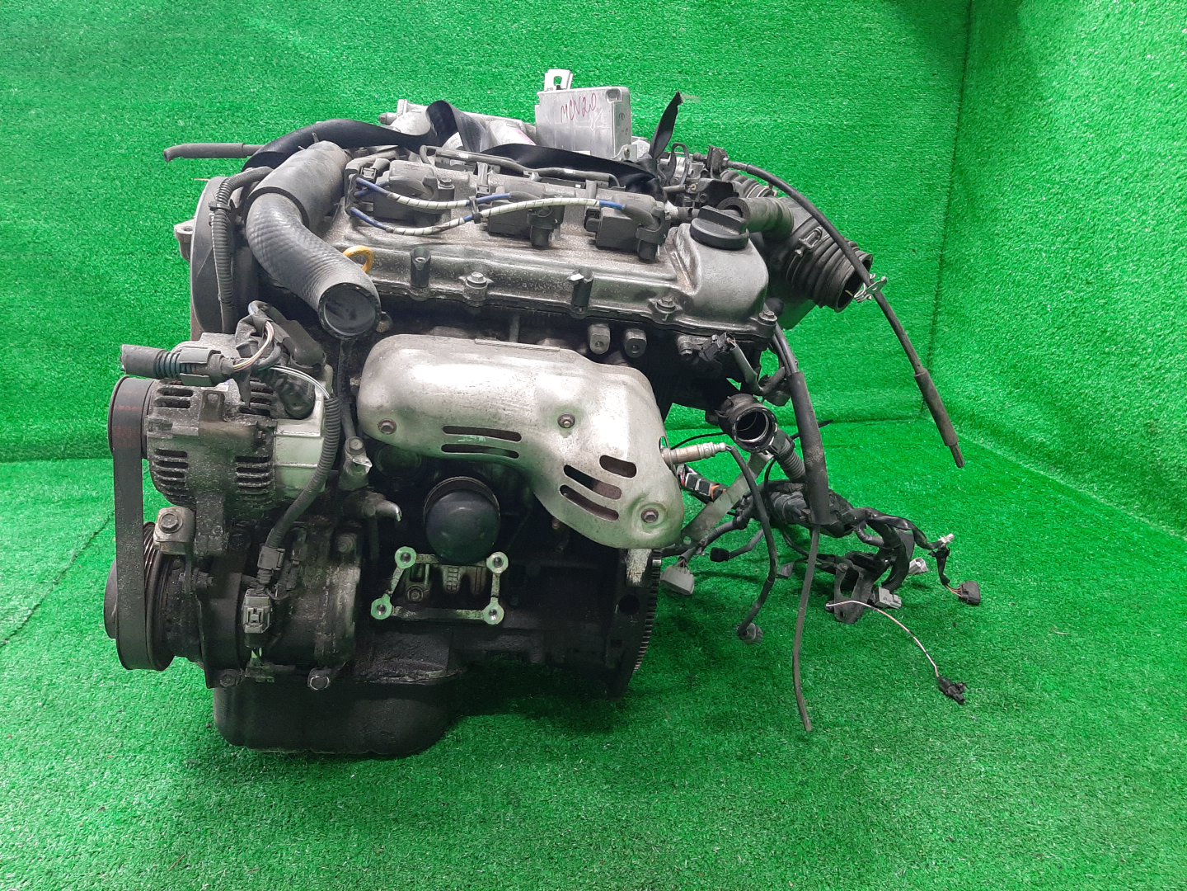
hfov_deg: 67.3
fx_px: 892
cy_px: 446
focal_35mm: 26
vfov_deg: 53.1
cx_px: 594
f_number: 1.7
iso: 225
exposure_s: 1/50
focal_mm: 3.93
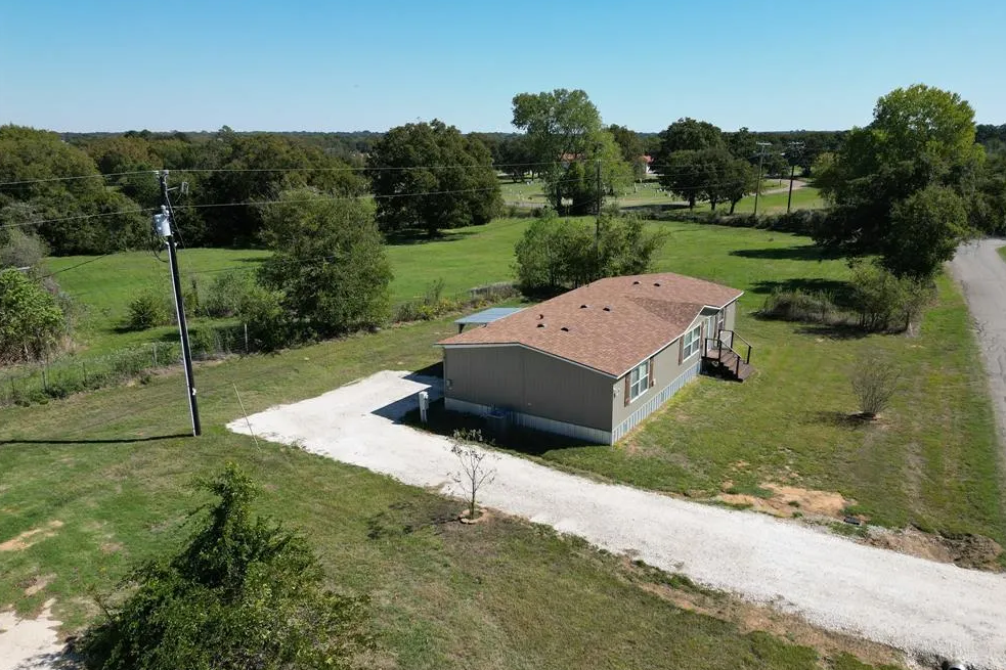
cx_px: 520
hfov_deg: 69.4
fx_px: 726
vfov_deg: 49.5
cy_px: 354
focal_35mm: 26
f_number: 1.7
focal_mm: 6.72
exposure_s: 1/3200
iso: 130
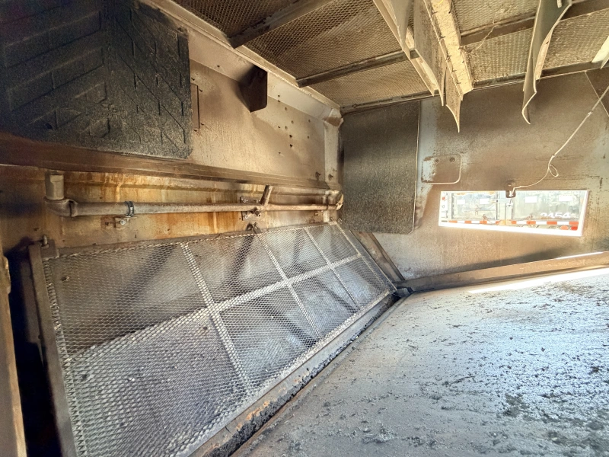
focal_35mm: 14
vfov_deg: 85.7
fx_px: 246
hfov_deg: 102.1
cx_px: 304
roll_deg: +1.0
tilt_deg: -5.6
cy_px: 228
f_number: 2.2
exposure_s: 1/60
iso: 640
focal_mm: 2.22
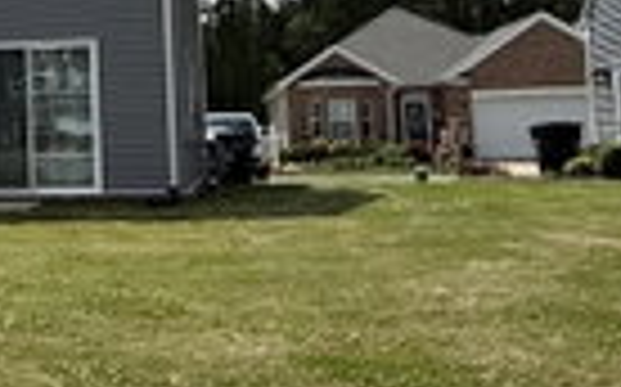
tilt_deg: +7.3
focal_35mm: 69
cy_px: 32
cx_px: -101
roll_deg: +1.4
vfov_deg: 18.5
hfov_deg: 26.8
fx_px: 1167
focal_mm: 2.22
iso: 40
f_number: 2.2
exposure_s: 1/6173
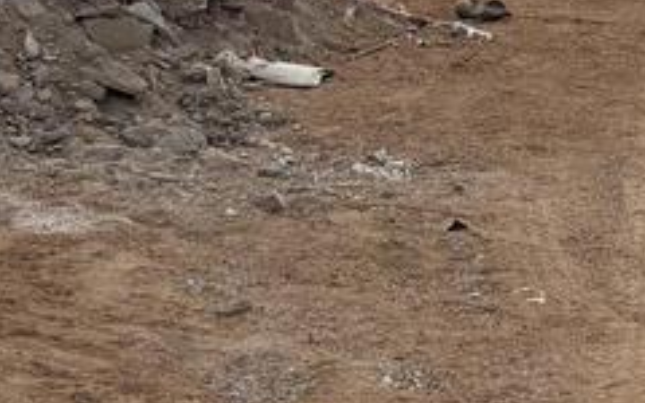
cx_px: 963
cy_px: -124
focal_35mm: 157
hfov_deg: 12.7
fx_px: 2760
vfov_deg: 8.2
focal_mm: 5.96
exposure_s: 1/9091
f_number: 1.6
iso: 50
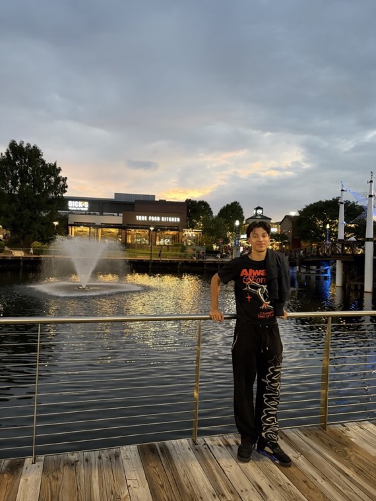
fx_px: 377
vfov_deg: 67.3
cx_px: 188
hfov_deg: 53.1
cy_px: 250
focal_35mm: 26
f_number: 1.6
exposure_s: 1/30
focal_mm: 5.96
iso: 500
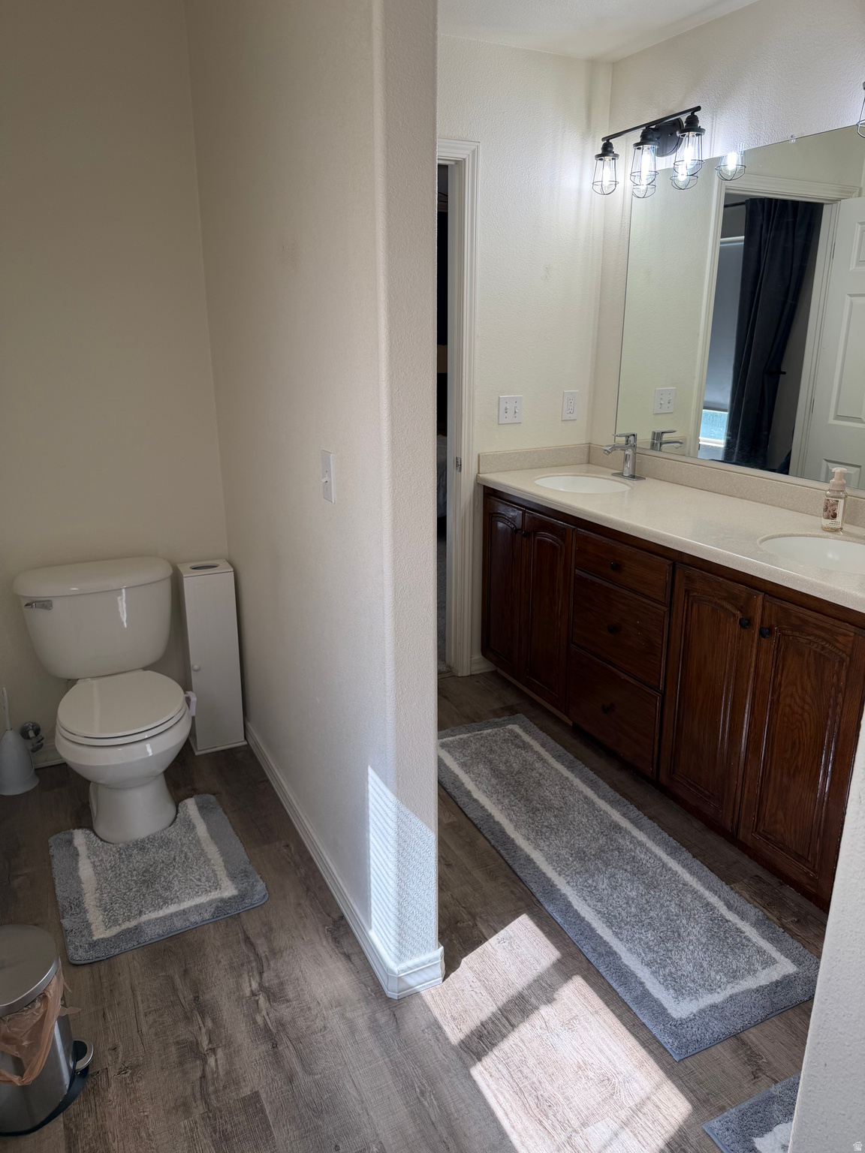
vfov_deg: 71.6
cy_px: 576
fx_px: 800
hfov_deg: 56.8
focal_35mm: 24
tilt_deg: -16.3
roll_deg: +0.1
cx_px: 432
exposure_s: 1/209
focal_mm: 6.76
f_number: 1.78
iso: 80
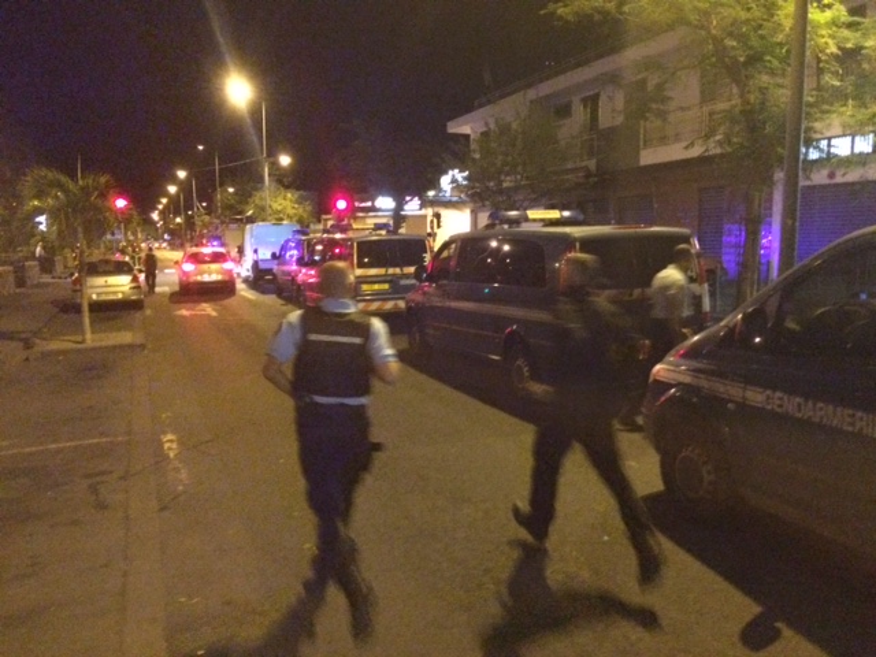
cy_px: 328
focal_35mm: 29
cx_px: 438
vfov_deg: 48.2
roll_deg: +0.1
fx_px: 734
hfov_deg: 61.7
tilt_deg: -9.1
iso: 1250
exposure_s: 1/17
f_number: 2.2
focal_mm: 4.15
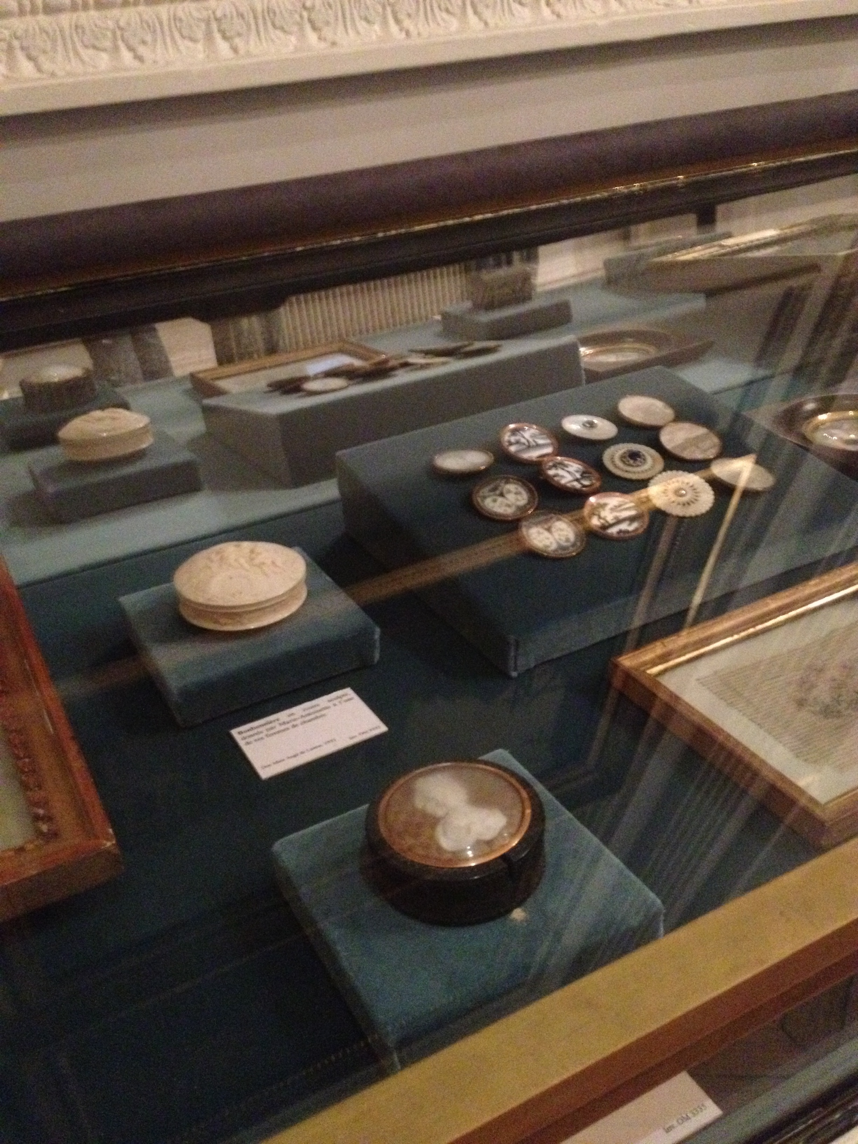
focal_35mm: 35
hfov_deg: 40.7
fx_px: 1157
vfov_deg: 52.6
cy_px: 572
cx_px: 429
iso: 800
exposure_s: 1/15
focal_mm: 4.28
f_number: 2.4
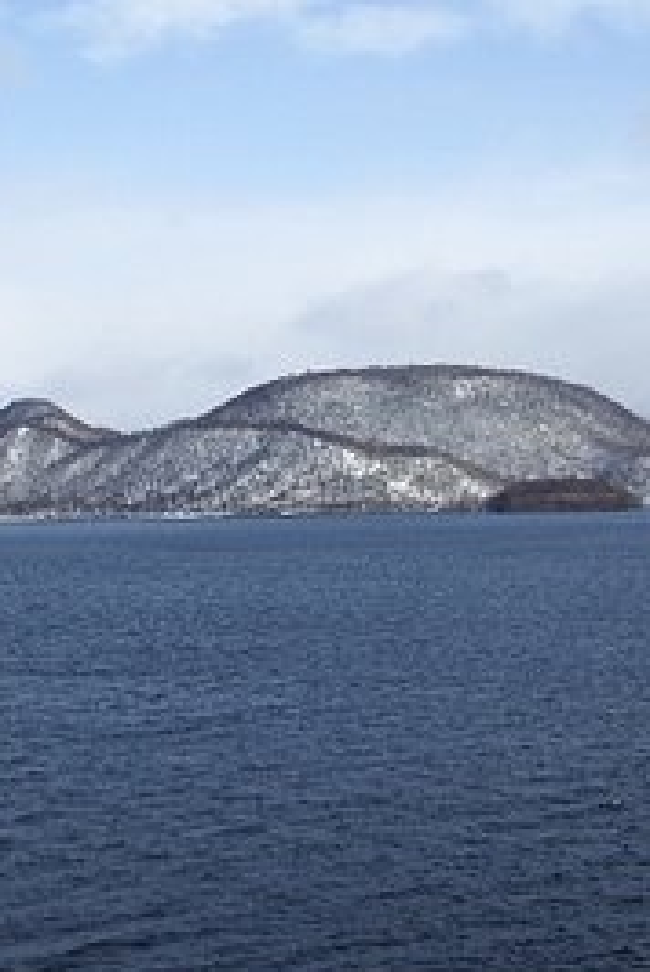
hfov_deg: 19.2
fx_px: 1891
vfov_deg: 28.7
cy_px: 380
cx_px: 73
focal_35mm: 70
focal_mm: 5.8
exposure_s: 1/500
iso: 50
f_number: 4.3
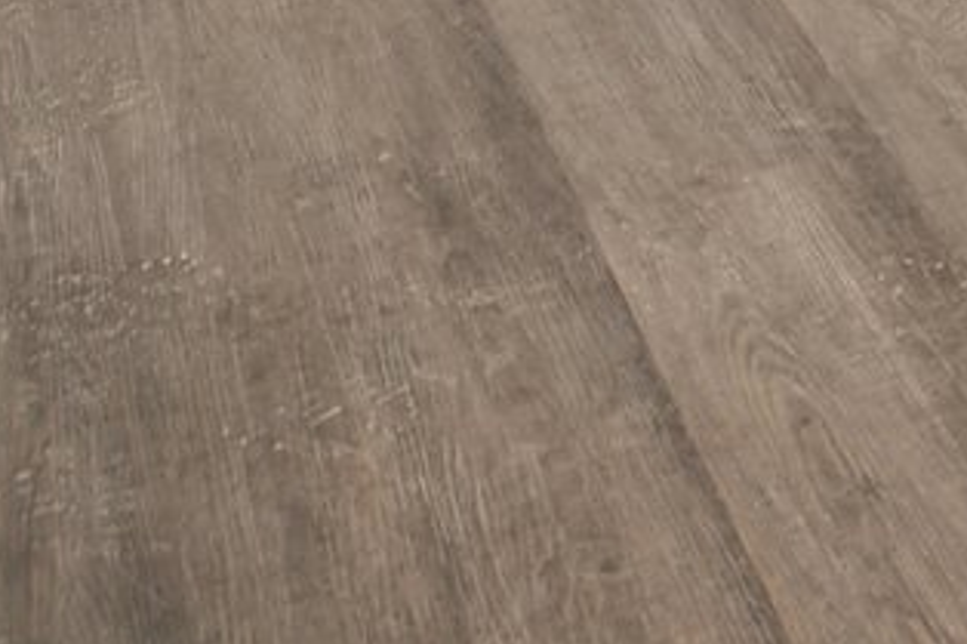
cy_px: -1413
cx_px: 1635
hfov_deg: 16.1
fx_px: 2980
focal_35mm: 111
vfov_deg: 9.2
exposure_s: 1/2
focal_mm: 17
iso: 400
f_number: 11
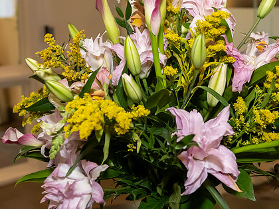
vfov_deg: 20.7
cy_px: 83
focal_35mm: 71
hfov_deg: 27.2
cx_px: 195
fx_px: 572
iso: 3200
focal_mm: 31
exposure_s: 1/250
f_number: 3.5
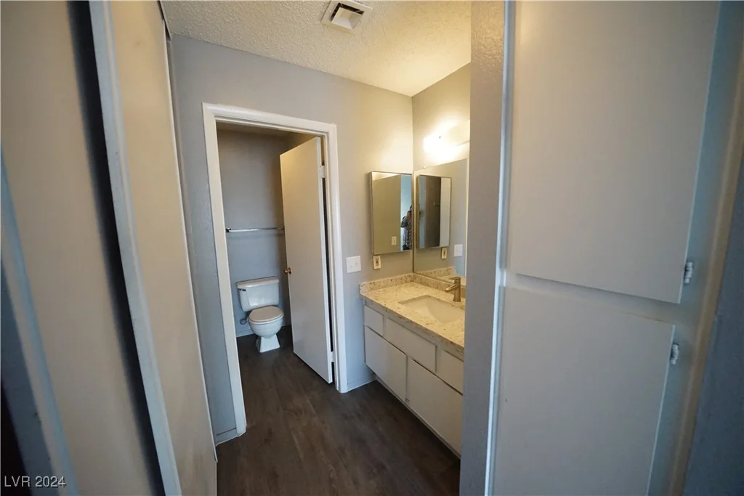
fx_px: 248
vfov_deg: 90.0
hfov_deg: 112.6
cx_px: 372
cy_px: 248
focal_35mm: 12
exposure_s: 1/250
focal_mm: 12
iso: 10000
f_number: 6.3
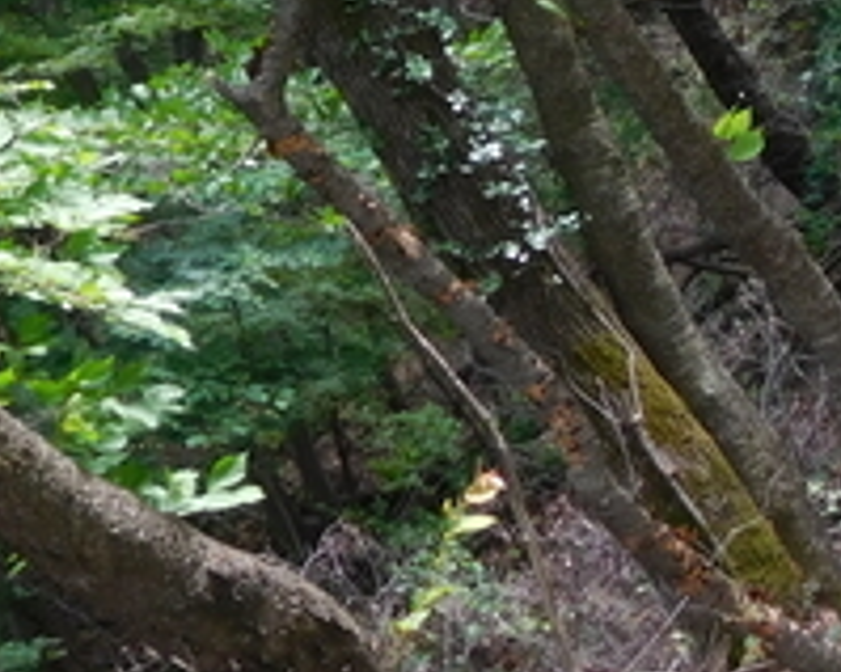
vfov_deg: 15.6
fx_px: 2438
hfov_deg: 17.9
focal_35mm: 98
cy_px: 139
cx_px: 1188
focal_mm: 4.5
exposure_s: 1/2000
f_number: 3.4
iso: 125
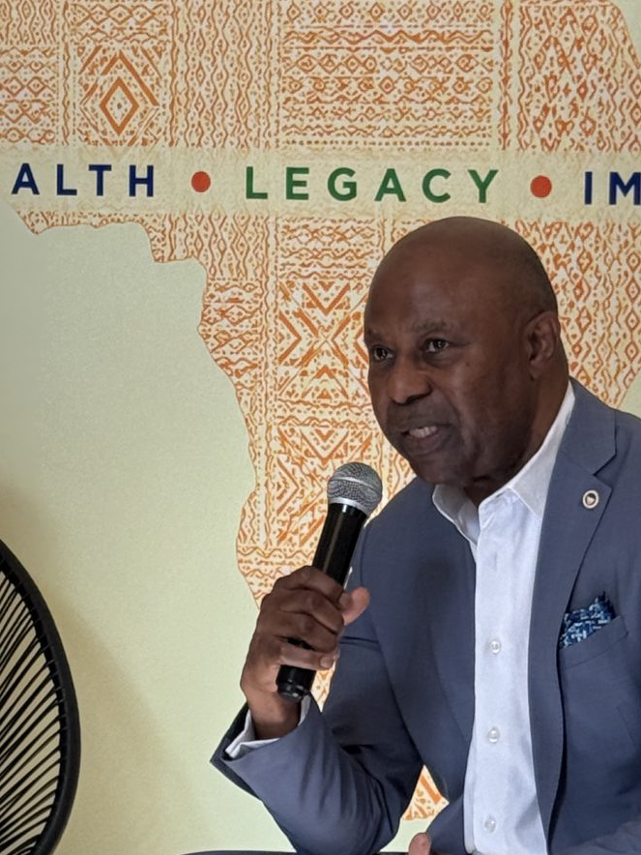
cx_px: 63
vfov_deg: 14.2
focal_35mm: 139
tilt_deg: -4.5
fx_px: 3432
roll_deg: -0.7
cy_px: 365
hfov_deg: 10.6
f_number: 1.78
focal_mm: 6.76
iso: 80
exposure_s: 1/299
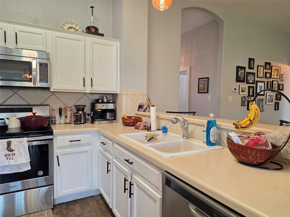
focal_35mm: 23
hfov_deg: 73.9
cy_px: 108
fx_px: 193
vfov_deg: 58.9
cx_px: 145
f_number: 1.7
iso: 250
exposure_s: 1/120
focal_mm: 6.25
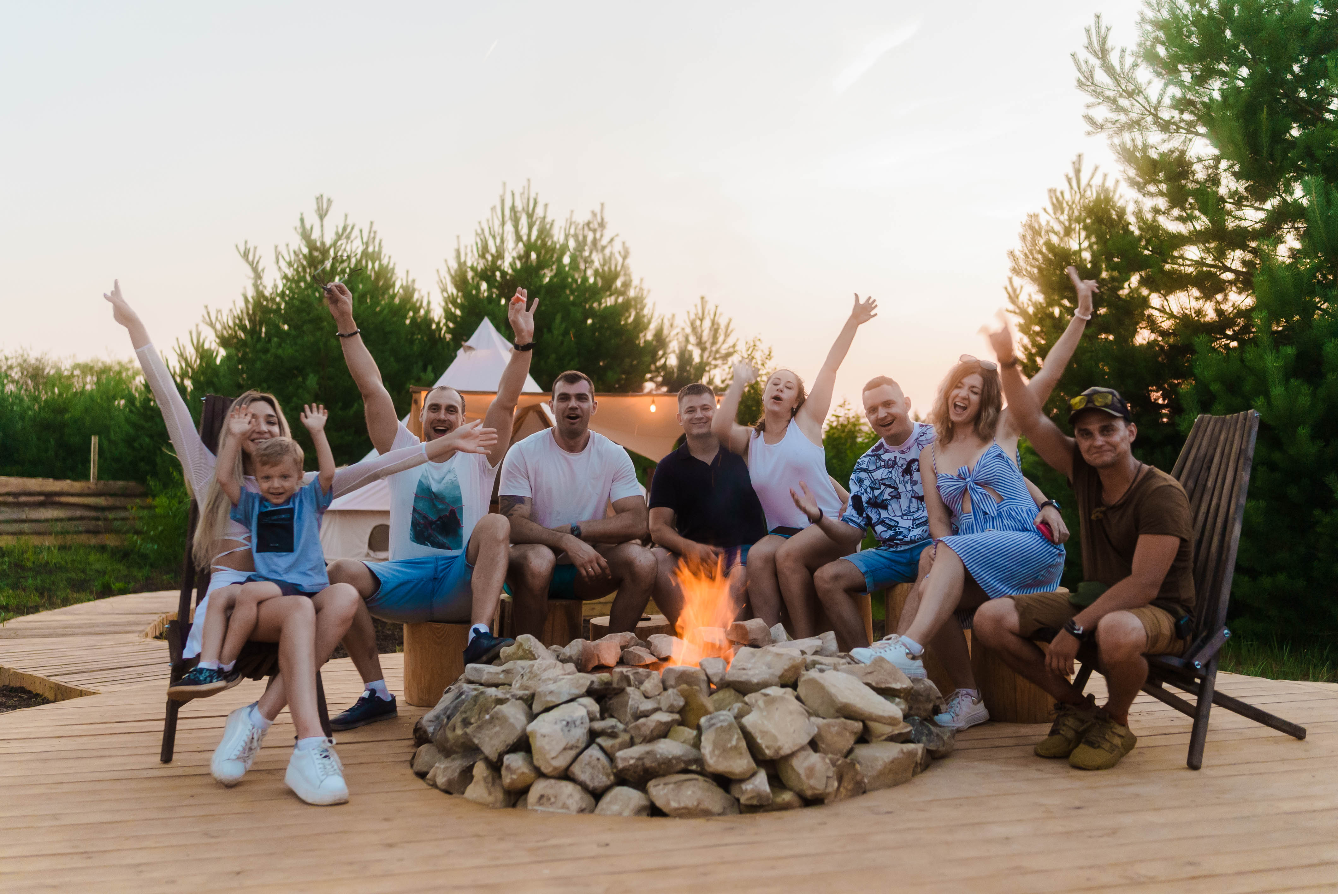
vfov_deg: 37.9
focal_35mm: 35
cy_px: 447
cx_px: 669
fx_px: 1301
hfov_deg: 54.4
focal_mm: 35
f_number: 1.8
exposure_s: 1/50
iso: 1250
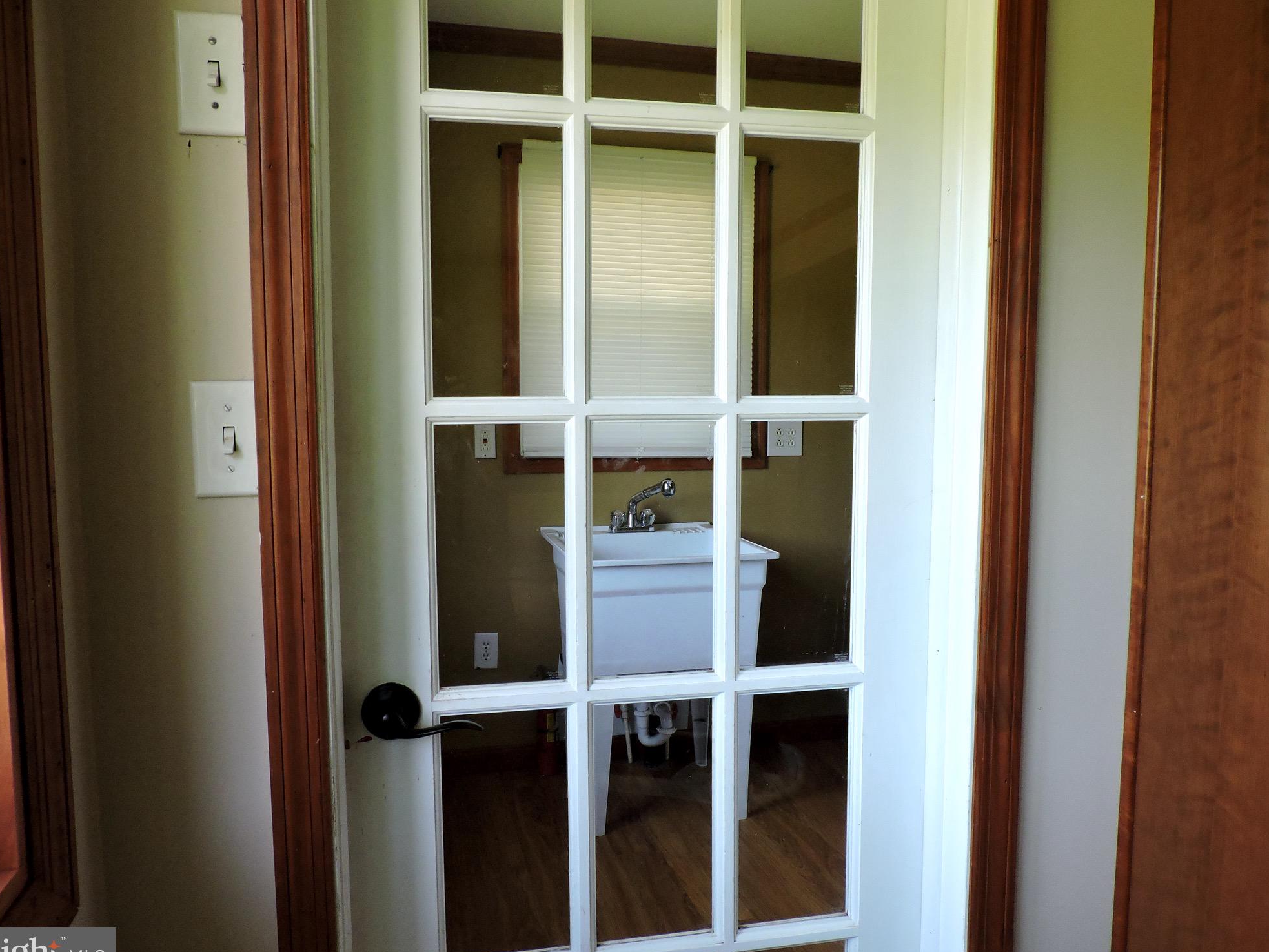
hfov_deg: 69.4
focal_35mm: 25
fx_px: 917
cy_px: 485
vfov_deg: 54.9
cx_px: 615
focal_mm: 4.3
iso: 400
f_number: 3
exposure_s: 1/100
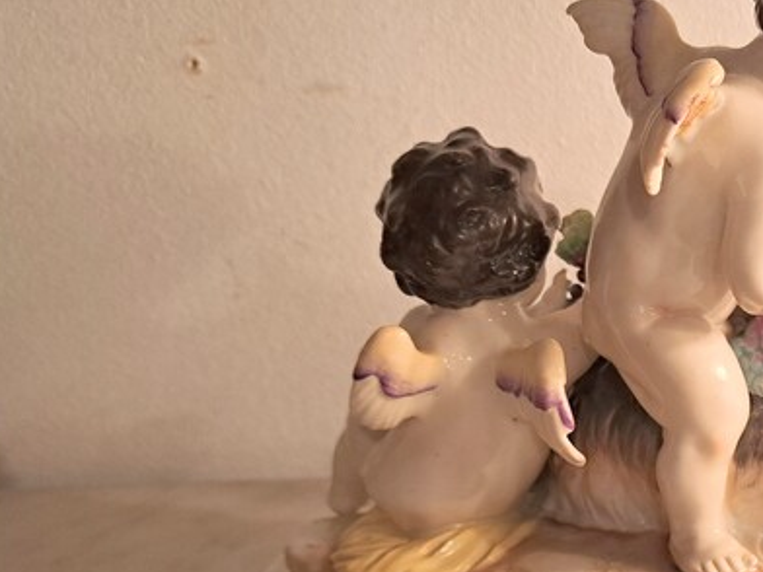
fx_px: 1080
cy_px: 391
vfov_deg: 29.4
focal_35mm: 49
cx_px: 769
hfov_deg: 35.1
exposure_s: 1/50
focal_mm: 5.23
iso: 80
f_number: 1.8
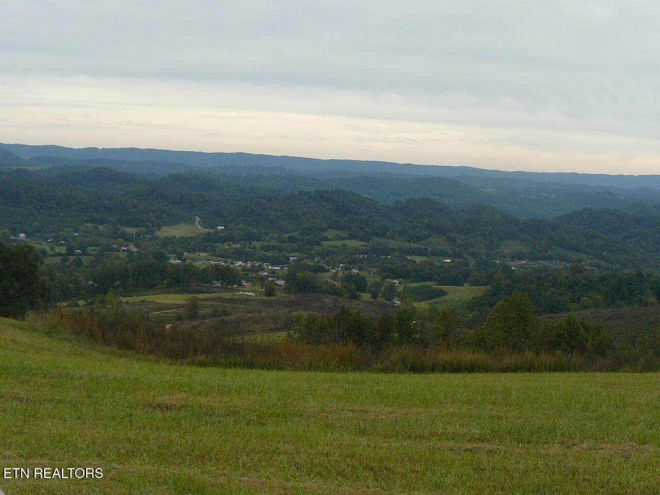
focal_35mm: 54
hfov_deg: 35.5
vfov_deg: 27.0
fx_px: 1030
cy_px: 248
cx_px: 330
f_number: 3.2
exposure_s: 1/500
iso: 100
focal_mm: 6
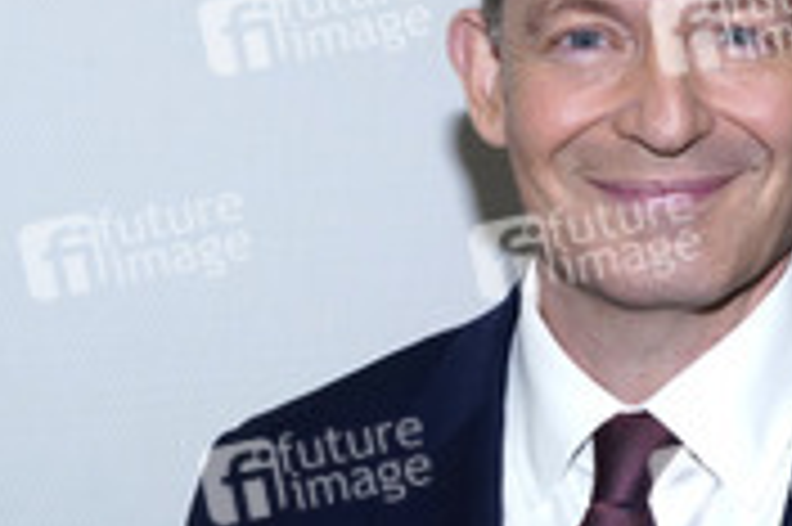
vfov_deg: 12.4
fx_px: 2418
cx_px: 646
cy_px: 360
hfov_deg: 18.4
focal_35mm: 110
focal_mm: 43
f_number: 5.6
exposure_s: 1/125
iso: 1600
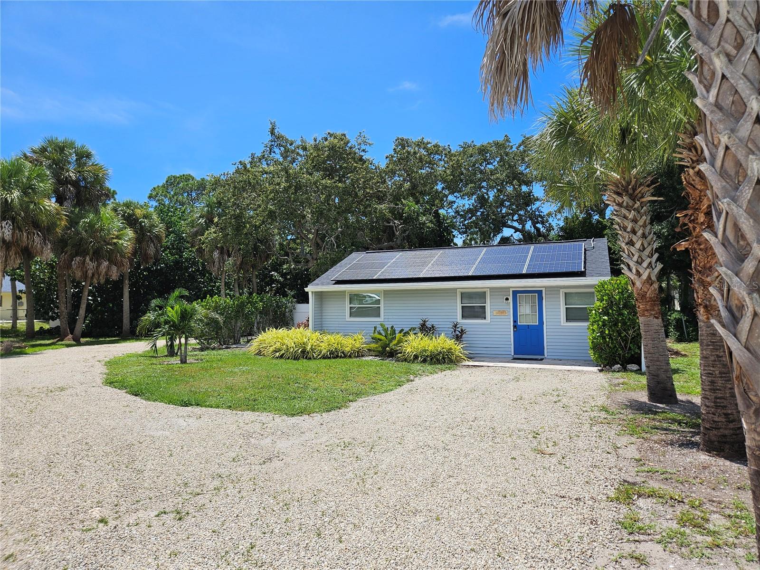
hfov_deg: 73.9
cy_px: 285
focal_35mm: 23
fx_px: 505
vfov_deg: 58.9
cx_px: 380
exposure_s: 1/2000
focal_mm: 5.4
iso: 25
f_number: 1.8
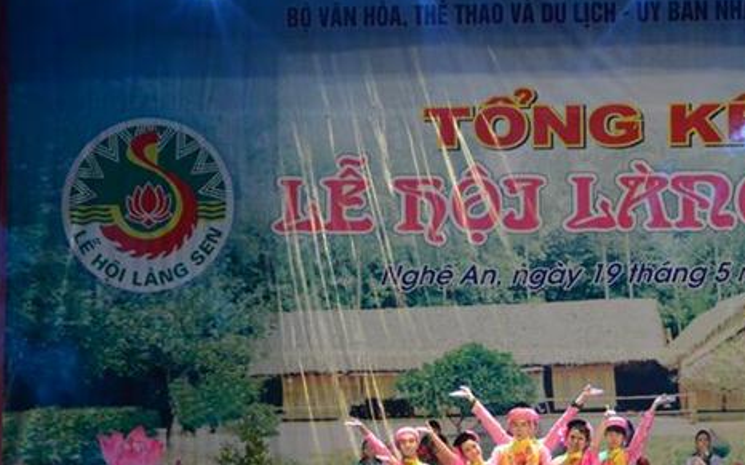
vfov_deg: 12.5
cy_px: 353
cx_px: 484
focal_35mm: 104
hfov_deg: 20.0
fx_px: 2111
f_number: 5.3
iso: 900
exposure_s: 1/30
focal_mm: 25.2
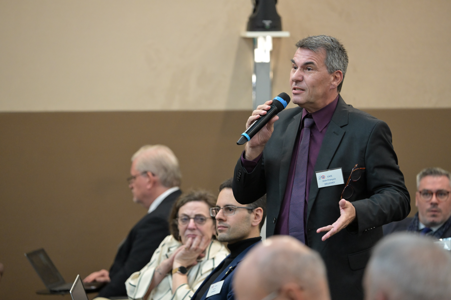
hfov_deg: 8.6
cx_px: 226
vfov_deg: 5.7
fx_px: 3006
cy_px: 150
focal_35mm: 240
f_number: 5
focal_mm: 240
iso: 5600
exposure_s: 1/250
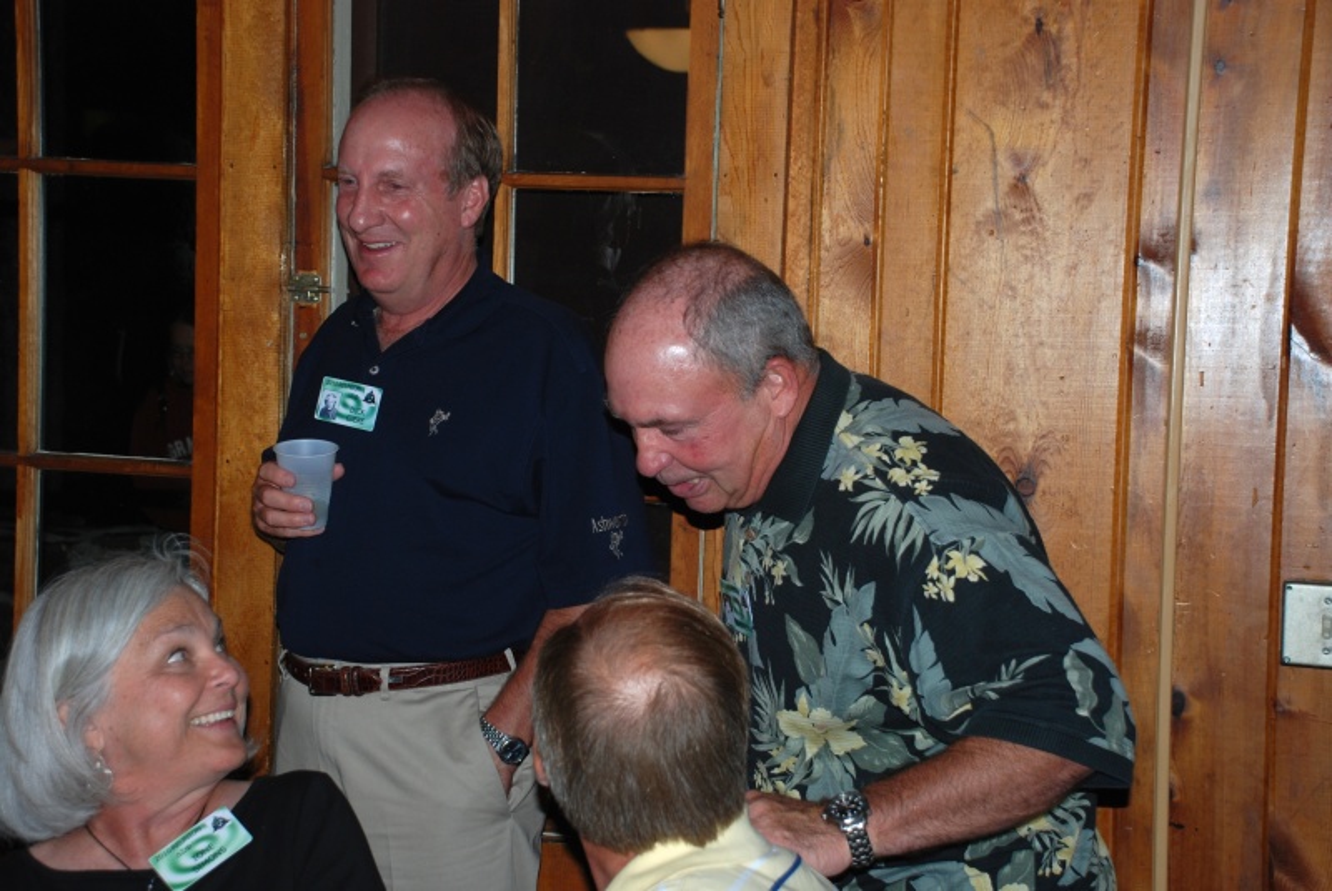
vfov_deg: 22.7
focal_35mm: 60
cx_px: 666
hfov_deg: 33.4
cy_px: 446
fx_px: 2222
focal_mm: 40
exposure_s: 1/60
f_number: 4.5
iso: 200
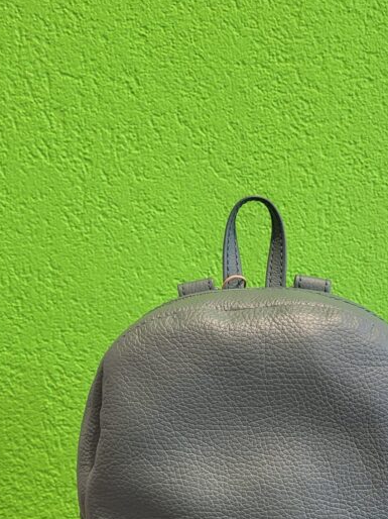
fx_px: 808
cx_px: 258
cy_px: 389
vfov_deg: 34.8
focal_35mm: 54
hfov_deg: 26.9
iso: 100
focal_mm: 5.4
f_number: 1.8
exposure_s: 1/100
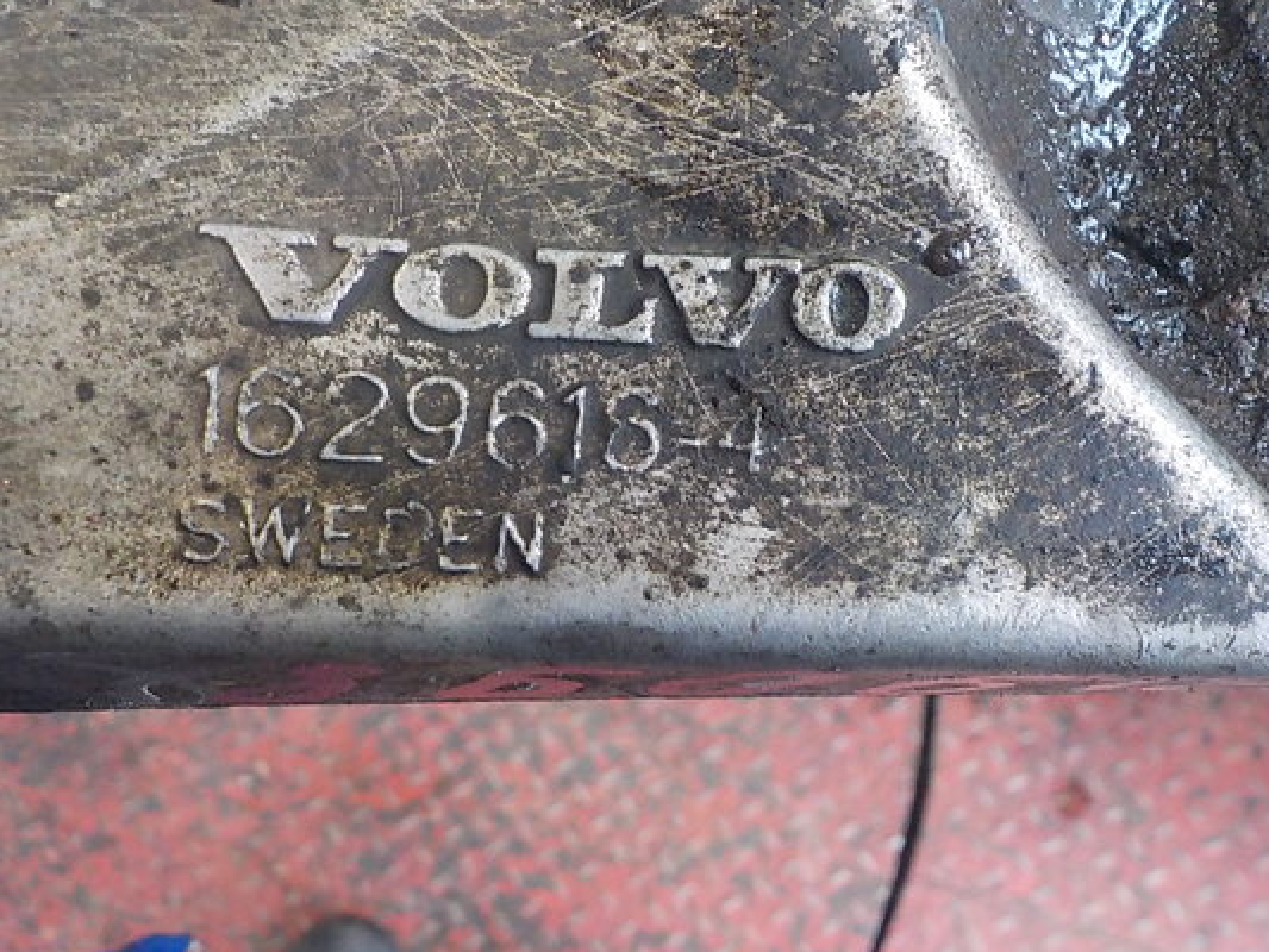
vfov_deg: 39.7
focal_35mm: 36
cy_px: 462
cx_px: 610
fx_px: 1320
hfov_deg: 51.3
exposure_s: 1/30
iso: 400
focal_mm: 4.1
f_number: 3.3
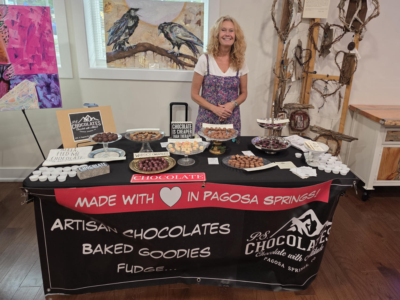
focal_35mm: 23
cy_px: 150
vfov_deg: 58.9
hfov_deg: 73.9
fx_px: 266
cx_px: 200
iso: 320
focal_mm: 6.3
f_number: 1.7
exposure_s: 1/120
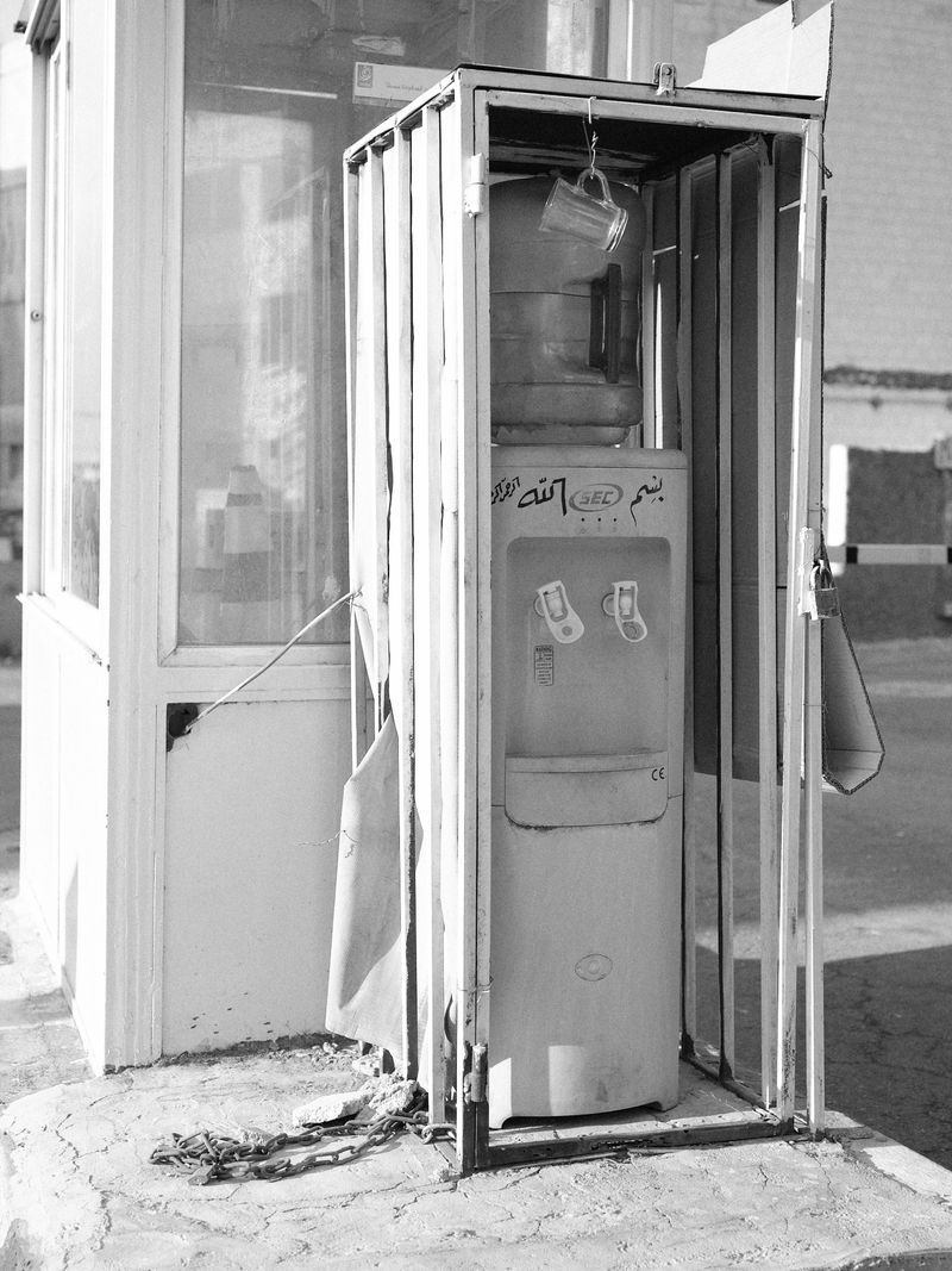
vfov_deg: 38.2
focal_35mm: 50
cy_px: 636
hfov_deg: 29.1
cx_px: 476
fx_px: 1834
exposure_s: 1/170
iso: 200
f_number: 5.6
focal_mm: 63
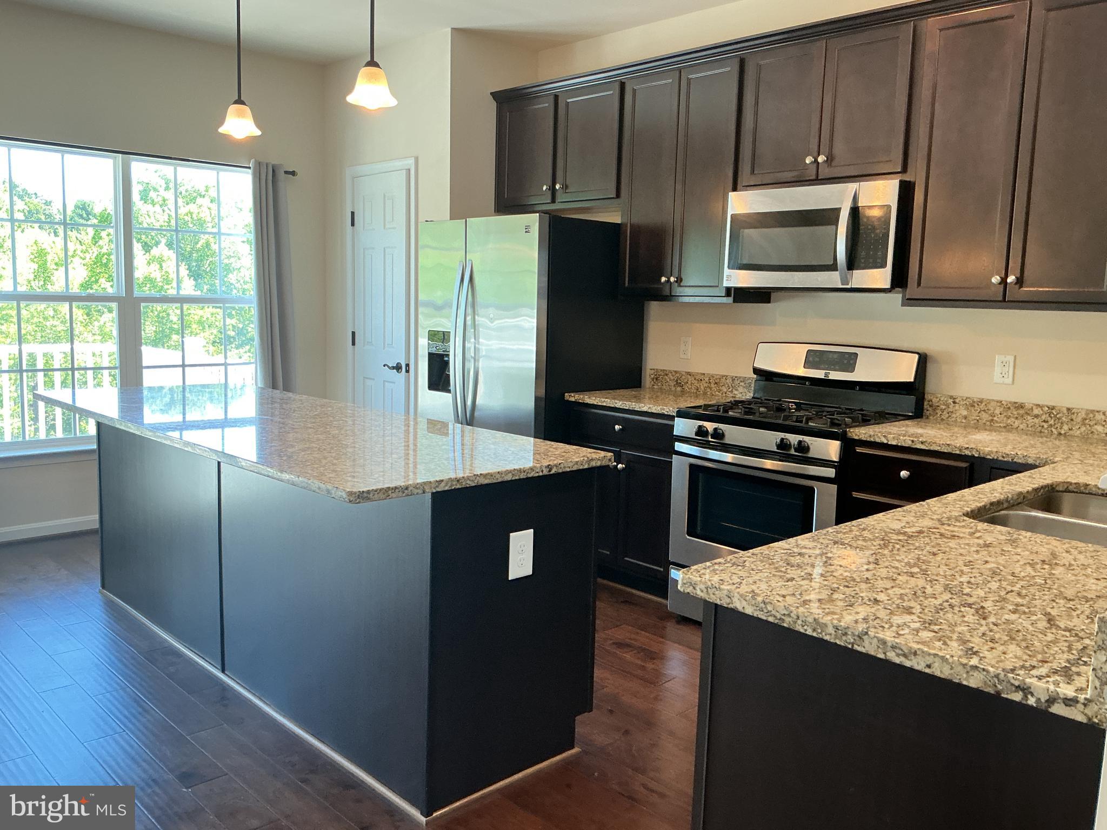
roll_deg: -1.6
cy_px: 415
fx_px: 927
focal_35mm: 29
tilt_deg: -5.9
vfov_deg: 48.2
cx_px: 554
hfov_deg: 61.7
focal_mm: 3
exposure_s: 1/60
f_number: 1.8
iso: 250
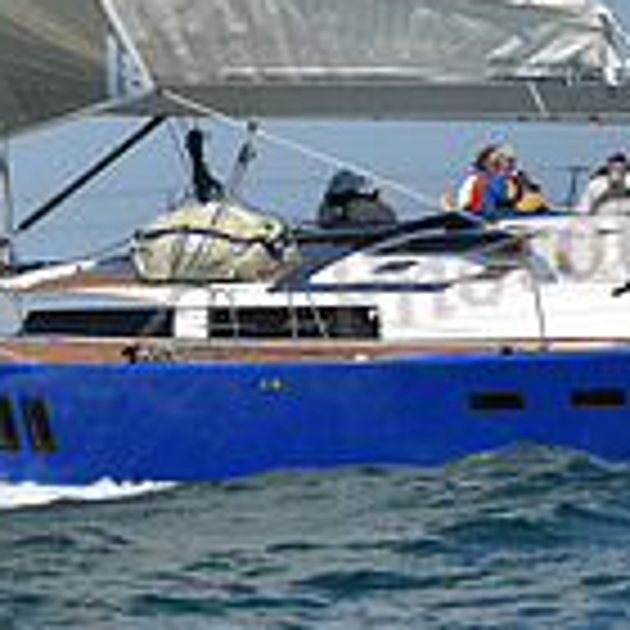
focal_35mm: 274
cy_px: 56
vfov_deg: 6.4
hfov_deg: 6.4
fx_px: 5642
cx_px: 94
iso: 250
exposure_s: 1/1600
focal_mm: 78
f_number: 7.1
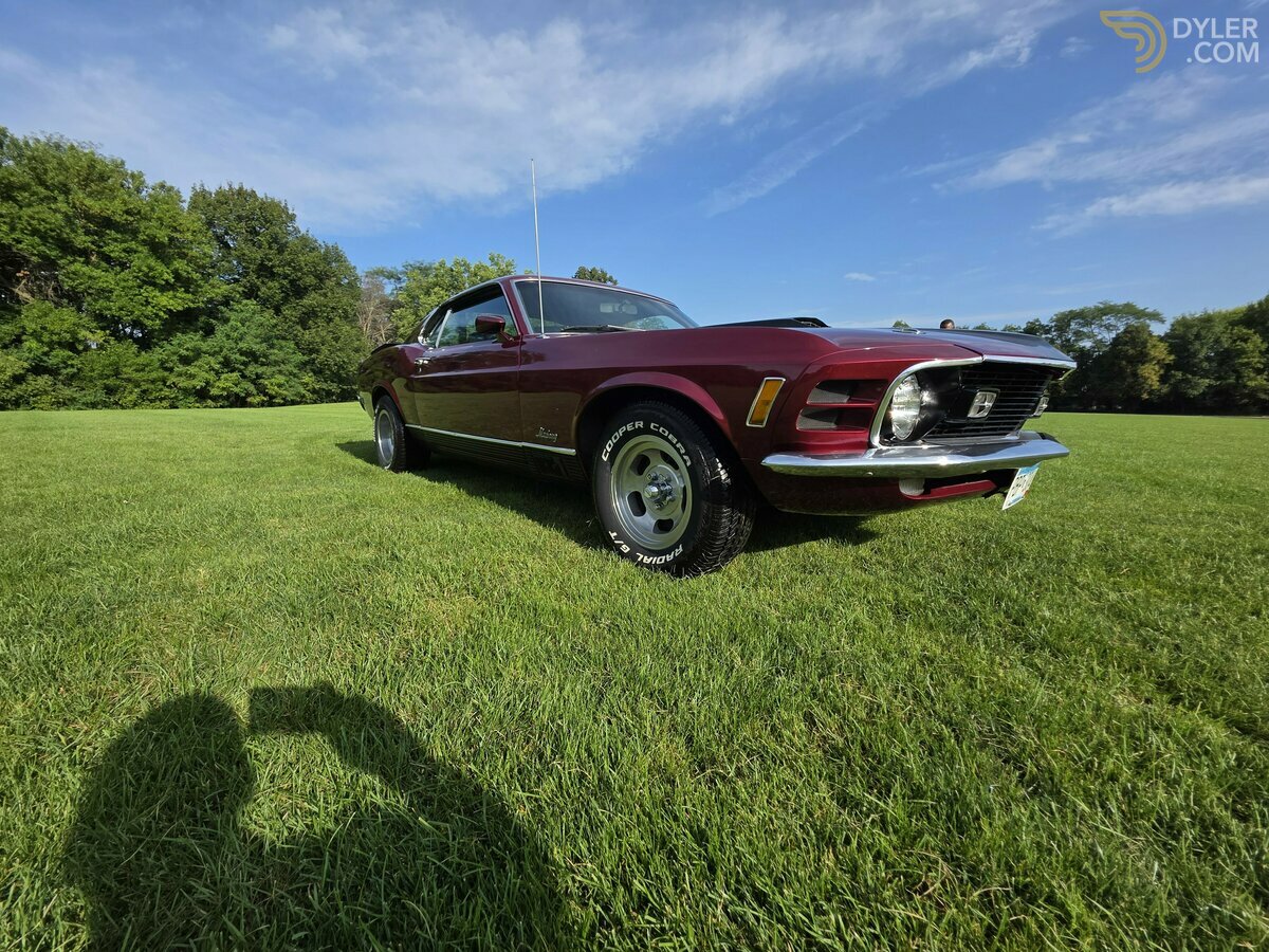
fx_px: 477
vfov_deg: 89.9
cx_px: 634
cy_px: 476
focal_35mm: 13
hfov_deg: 106.2
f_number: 1.9
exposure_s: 1/1794
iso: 40
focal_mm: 2.2
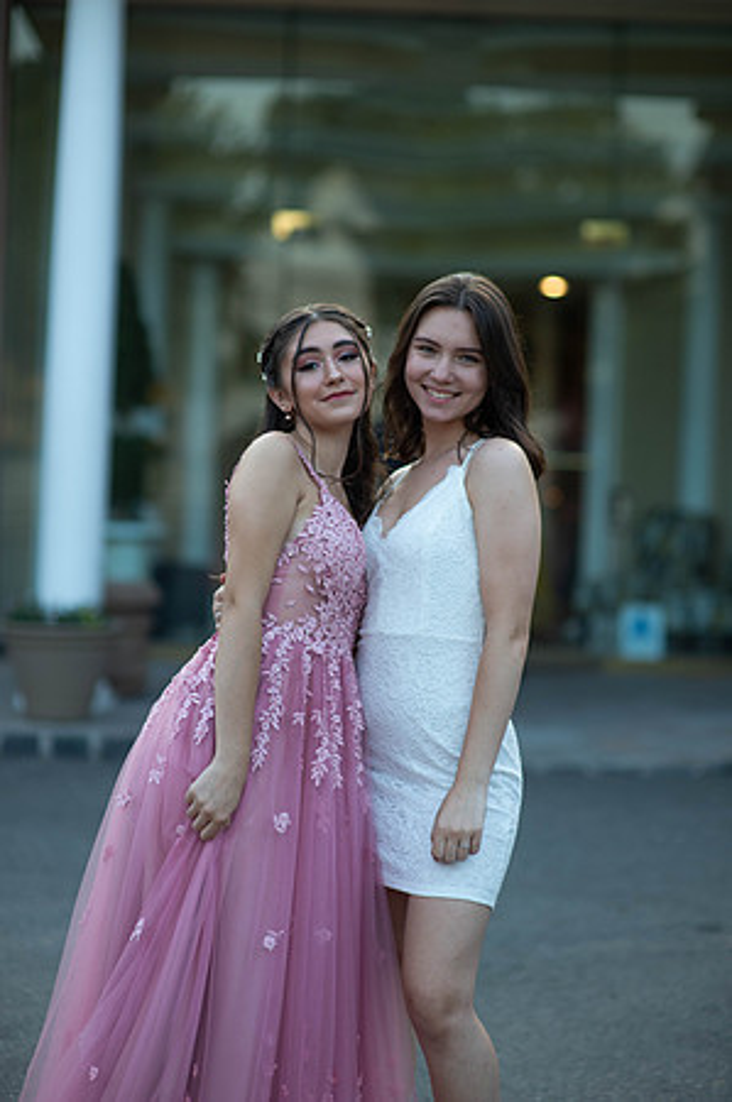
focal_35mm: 85
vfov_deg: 23.9
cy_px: 551
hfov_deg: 16.0
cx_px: 366
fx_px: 2598
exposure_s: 1/1000
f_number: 2
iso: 250
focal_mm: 85
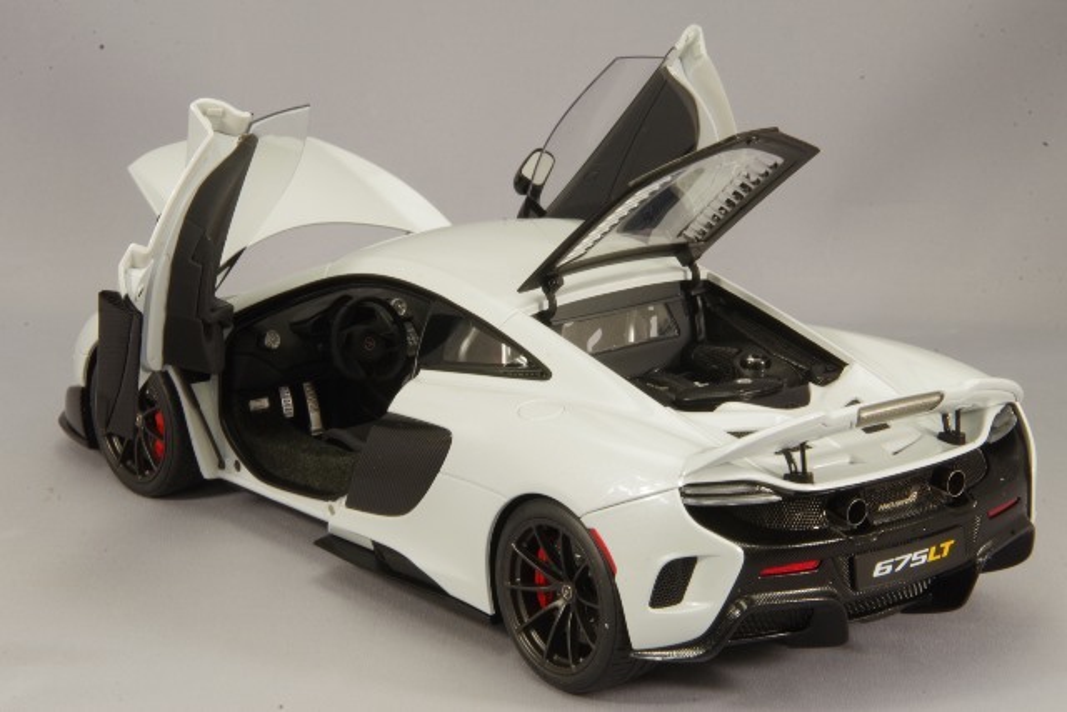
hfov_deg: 18.3
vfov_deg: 12.2
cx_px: 534
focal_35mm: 112
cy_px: 356
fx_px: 3320
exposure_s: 1/1.67
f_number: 32
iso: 400
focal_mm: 75
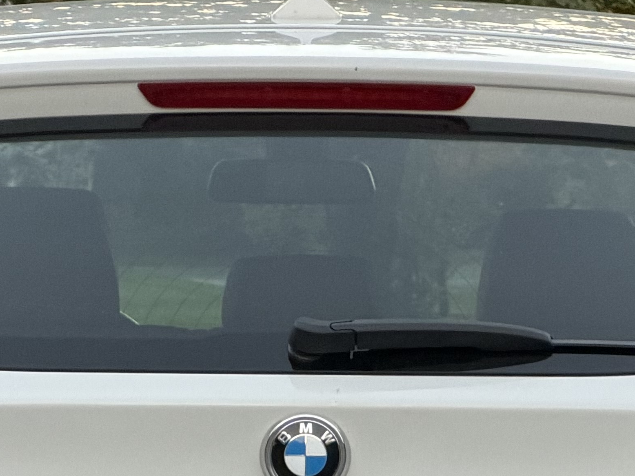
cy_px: 542
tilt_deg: -3.5
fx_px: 6732
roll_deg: +0.3
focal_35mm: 367
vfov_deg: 4.0
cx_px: 340
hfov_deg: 5.4
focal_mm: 16.89
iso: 320
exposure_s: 1/121
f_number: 2.8
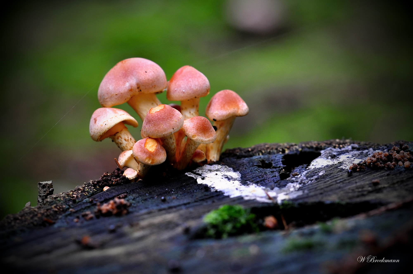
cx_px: 206
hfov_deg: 22.6
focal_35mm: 90
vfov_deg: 15.1
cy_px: 137
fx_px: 1031
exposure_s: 1/60
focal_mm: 60
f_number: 6.3
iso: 400
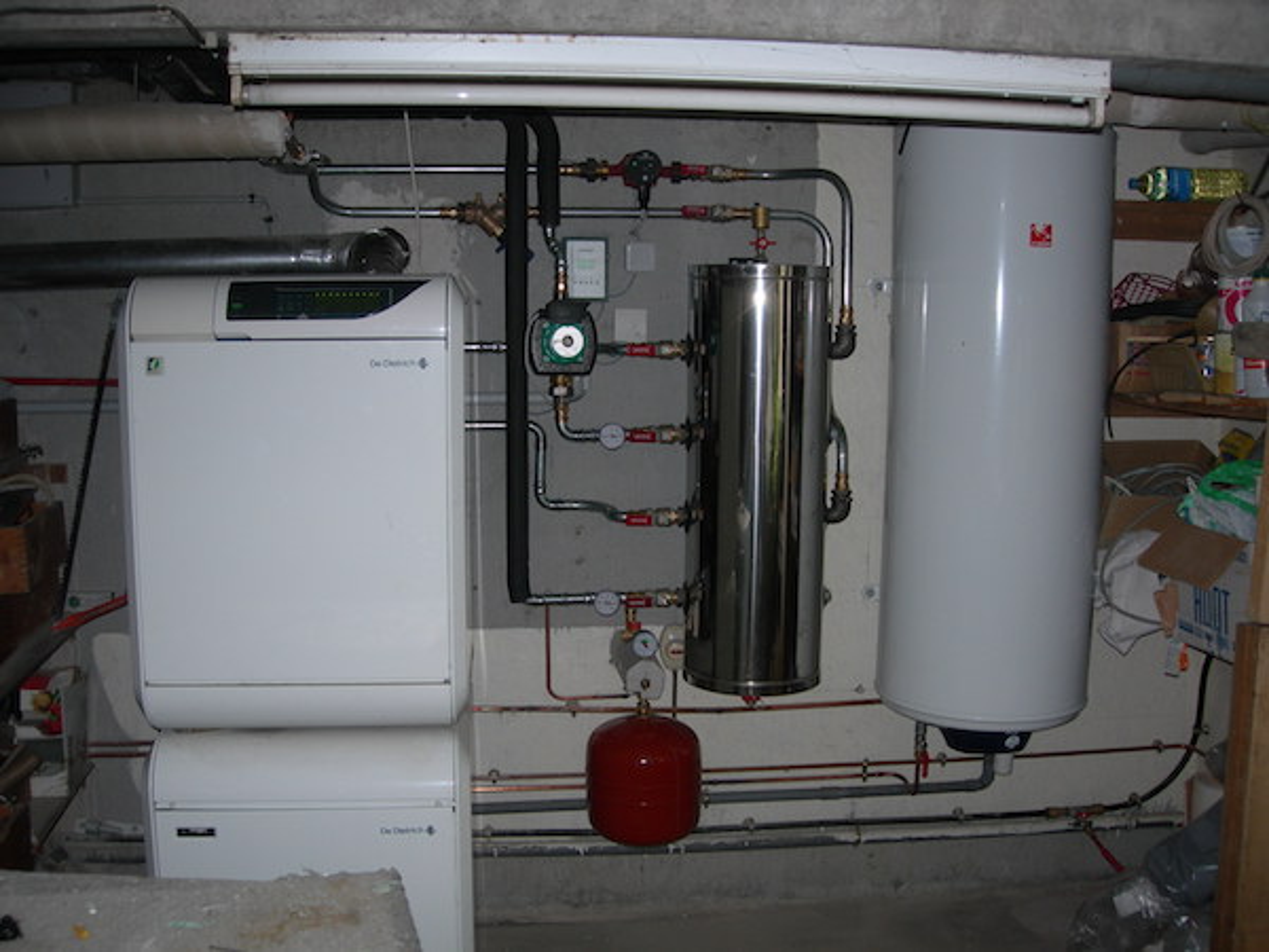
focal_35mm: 38
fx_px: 1393
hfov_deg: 49.0
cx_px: 634
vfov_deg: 37.7
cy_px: 476
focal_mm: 7.8
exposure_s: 1/60.1
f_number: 2.8
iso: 50
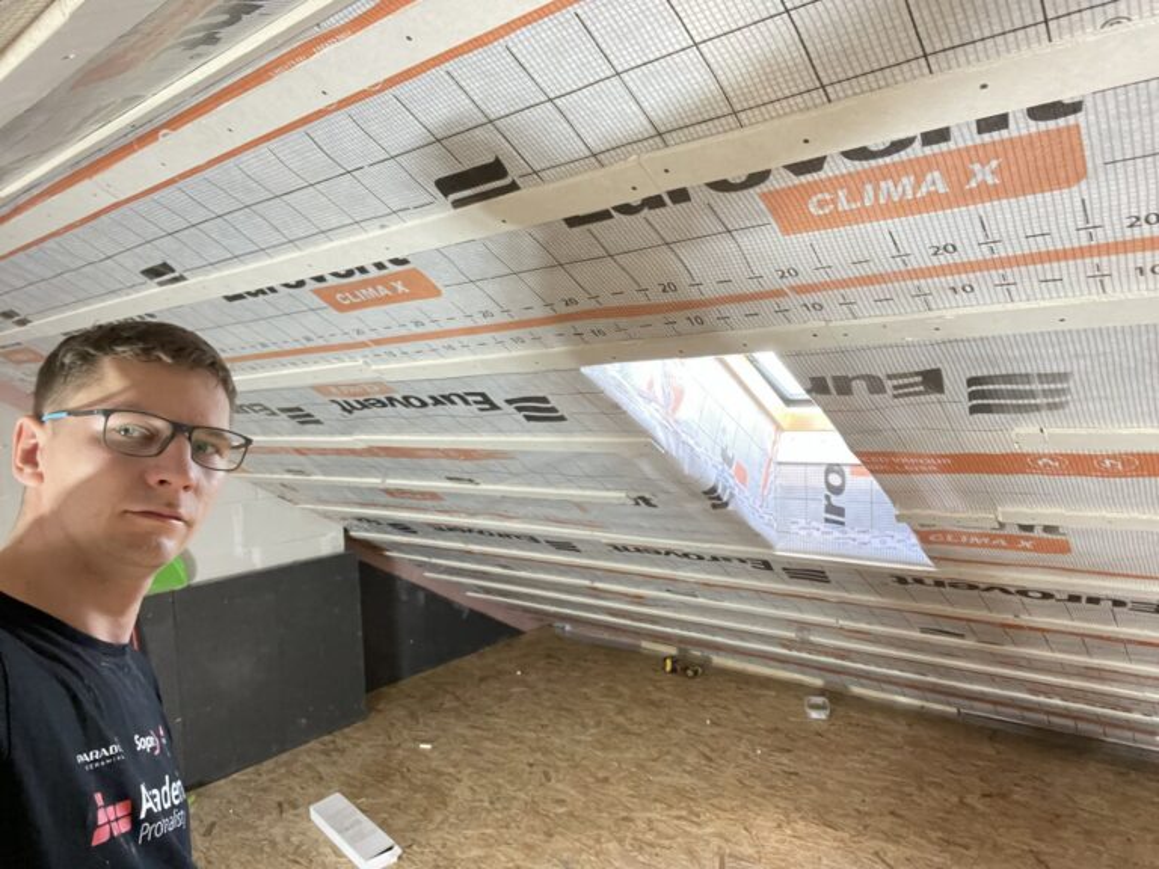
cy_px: 434
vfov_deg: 58.9
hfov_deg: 73.9
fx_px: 770
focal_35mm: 23
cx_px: 580
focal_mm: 2.71
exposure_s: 1/50
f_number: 2.2
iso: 320
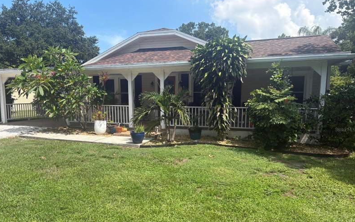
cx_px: 176
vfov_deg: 44.4
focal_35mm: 28
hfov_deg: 66.5
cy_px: 130
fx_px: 271
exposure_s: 1/1751
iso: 50
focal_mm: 5.96
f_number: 1.6
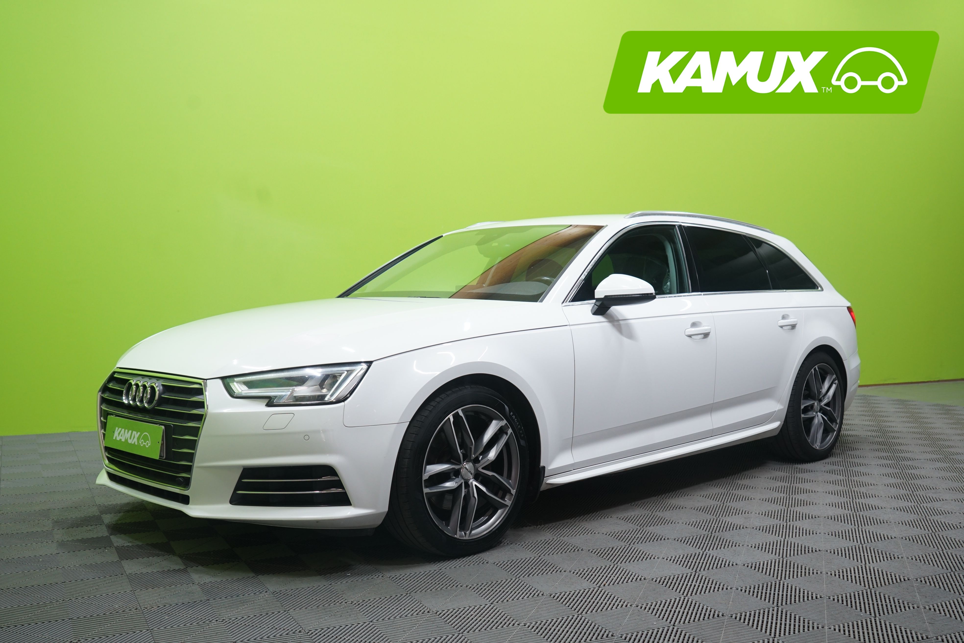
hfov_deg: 54.4
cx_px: 482
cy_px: 322
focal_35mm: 35
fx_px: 937
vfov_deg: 37.9
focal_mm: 35
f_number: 5.6
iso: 800
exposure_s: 1/25
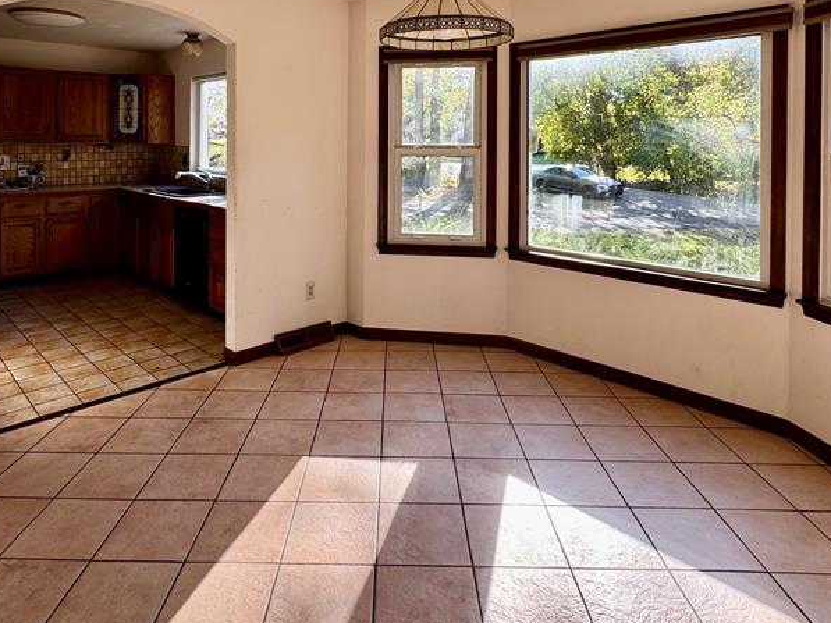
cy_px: 140
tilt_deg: -1.0
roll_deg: +0.0
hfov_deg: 71.5
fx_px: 576
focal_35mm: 24
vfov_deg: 53.7
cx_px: 381
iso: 50
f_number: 2.2
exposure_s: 1/99
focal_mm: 2.22
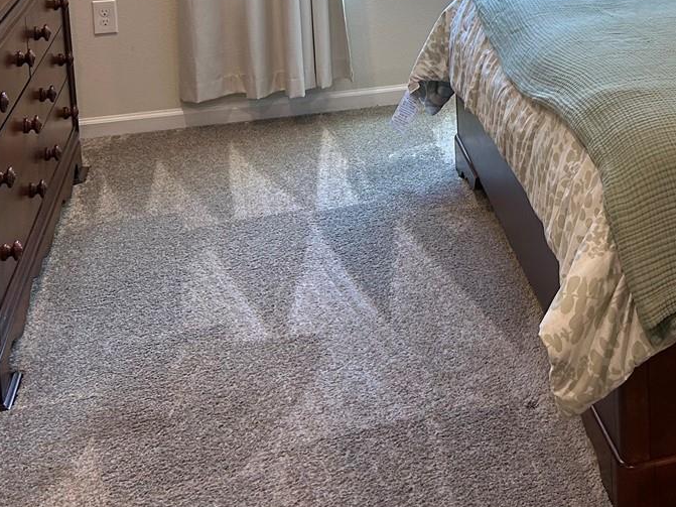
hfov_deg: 29.8
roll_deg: +1.5
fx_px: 1211
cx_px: 619
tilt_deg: -8.7
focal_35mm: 62
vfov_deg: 22.0
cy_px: -88
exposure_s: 1/120
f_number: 1.5
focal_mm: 5.7
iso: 80
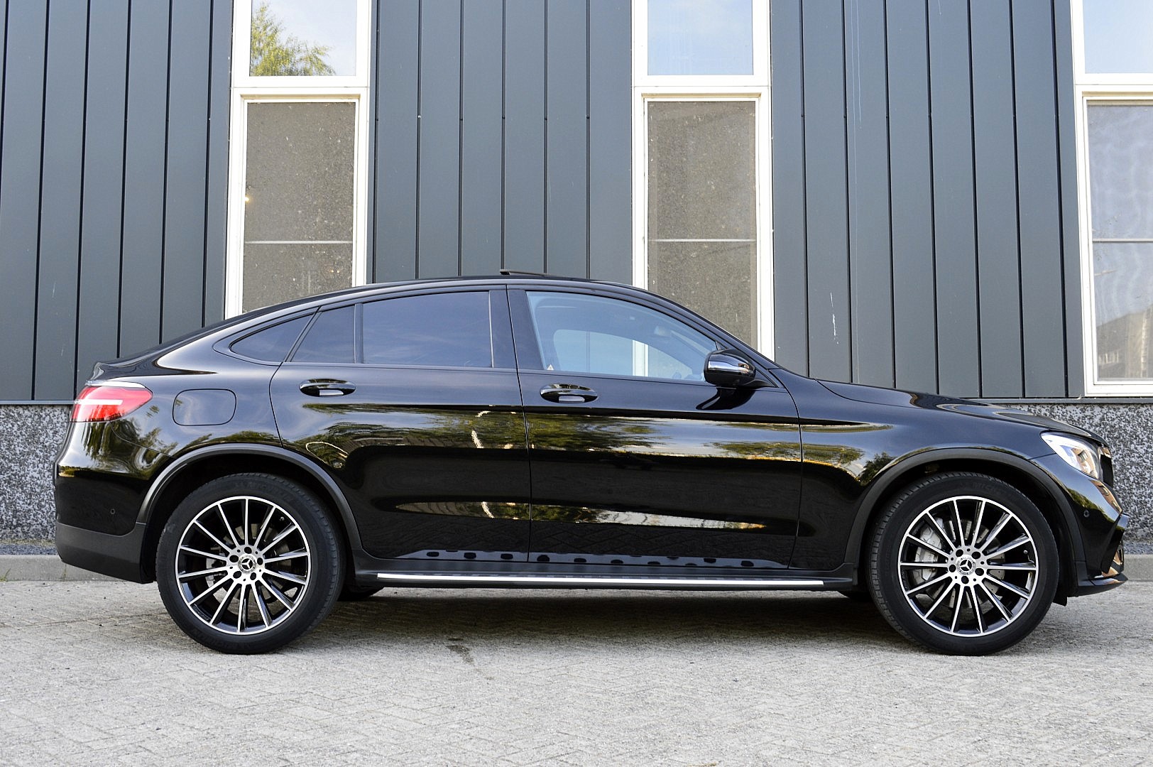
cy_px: 384
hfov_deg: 51.3
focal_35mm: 38
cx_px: 576
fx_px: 1200
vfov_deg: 35.4
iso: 400
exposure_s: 1/60
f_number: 8
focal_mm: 25
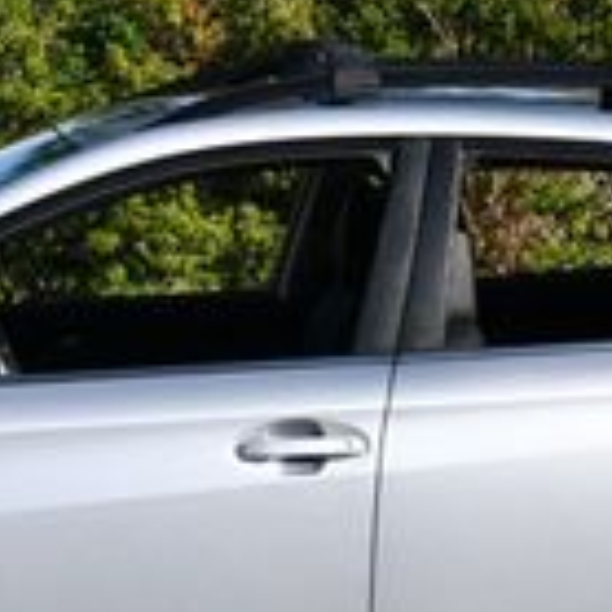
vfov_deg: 9.3
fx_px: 3760
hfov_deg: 9.3
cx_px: 128
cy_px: 238
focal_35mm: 188
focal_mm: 24
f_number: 8
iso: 100
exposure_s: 1/250
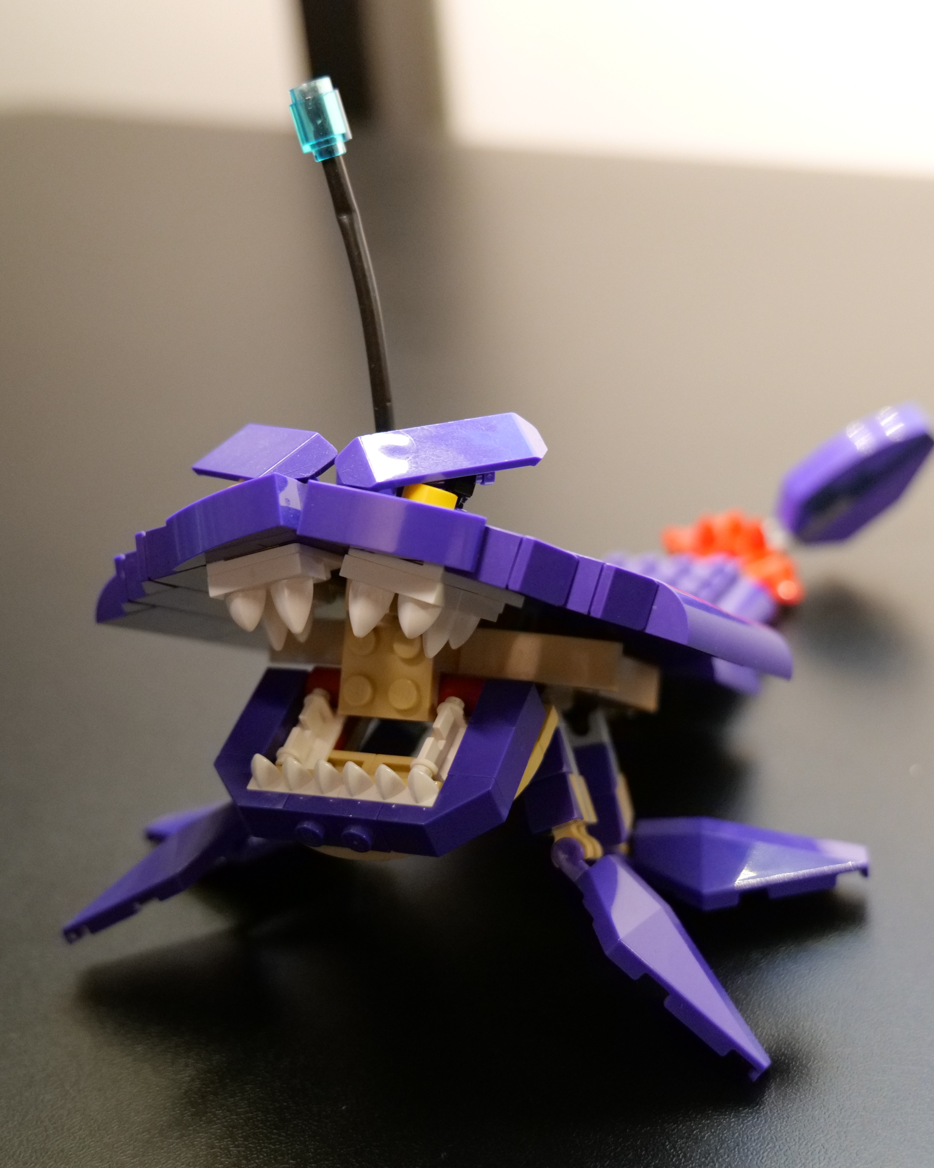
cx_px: 415
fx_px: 1762
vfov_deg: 36.7
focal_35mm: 51
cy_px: 581
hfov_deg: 29.7
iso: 6400
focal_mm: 36
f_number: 4.5
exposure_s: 1/40
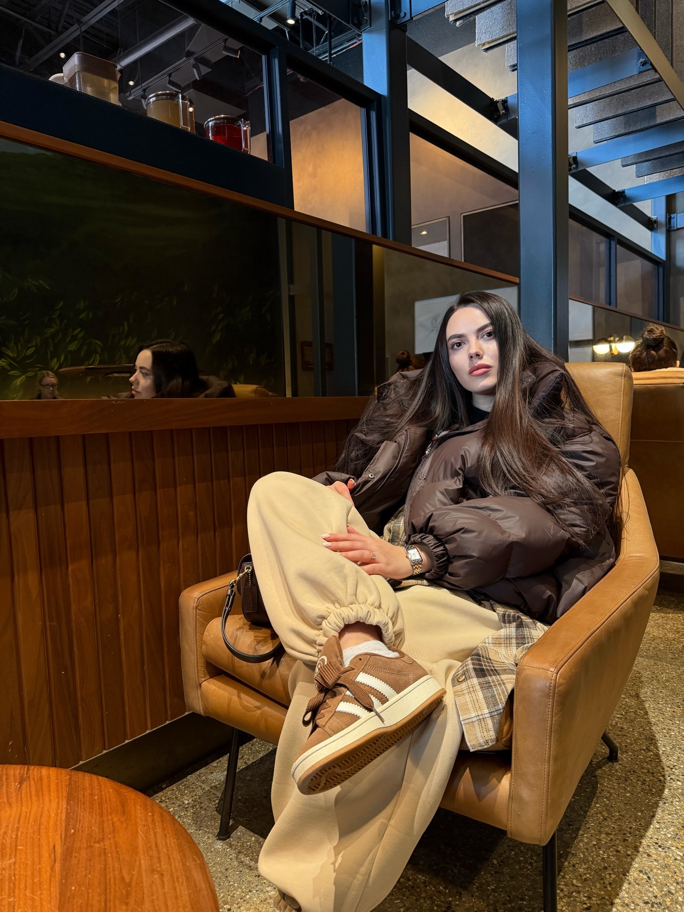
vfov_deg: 71.6
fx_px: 632
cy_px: 456
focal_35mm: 24
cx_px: 342
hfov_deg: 56.8
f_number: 1.78
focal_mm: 6.76
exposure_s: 1/60
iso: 250
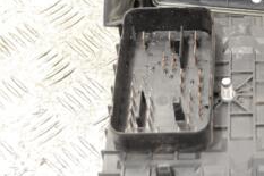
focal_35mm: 116
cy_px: 24
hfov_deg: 17.4
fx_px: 850
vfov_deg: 11.7
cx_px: 230
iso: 450
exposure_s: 1/30
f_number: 4.5
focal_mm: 30
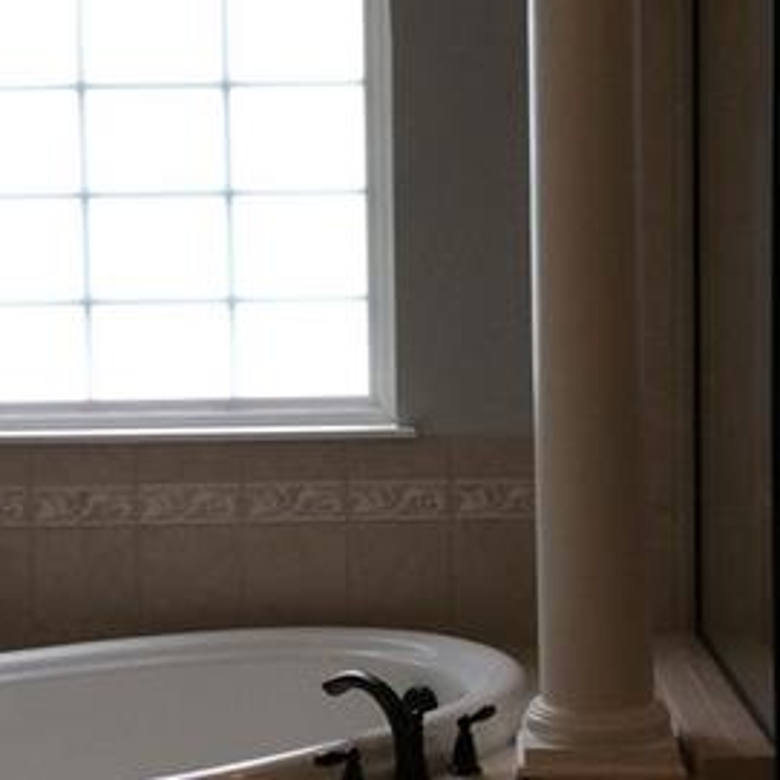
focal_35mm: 80
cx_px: 410
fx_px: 2039
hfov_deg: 21.6
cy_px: 414
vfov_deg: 21.6
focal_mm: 3.3
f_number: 2.4
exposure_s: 1/120
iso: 50
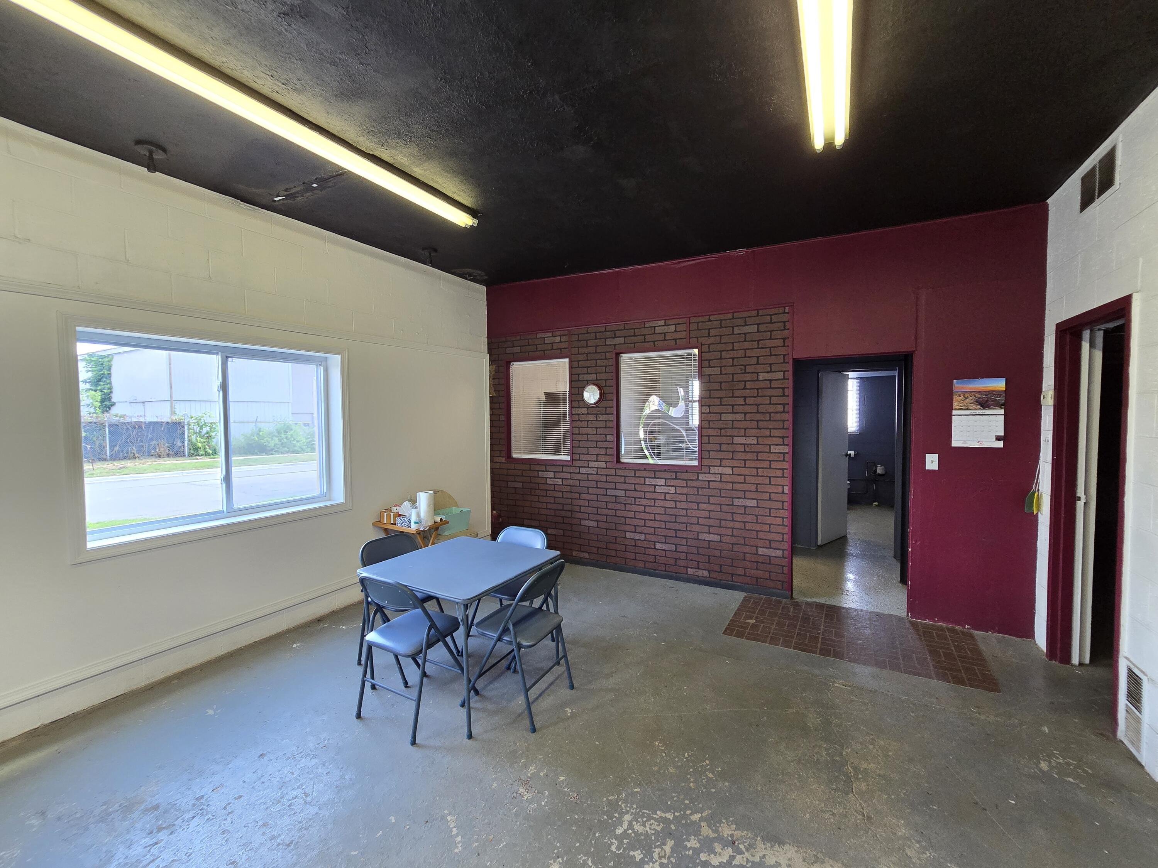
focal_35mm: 13
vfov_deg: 89.9
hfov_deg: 106.2
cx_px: 579
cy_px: 434
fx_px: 435
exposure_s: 1/60
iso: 320
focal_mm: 2.2
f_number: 2.2
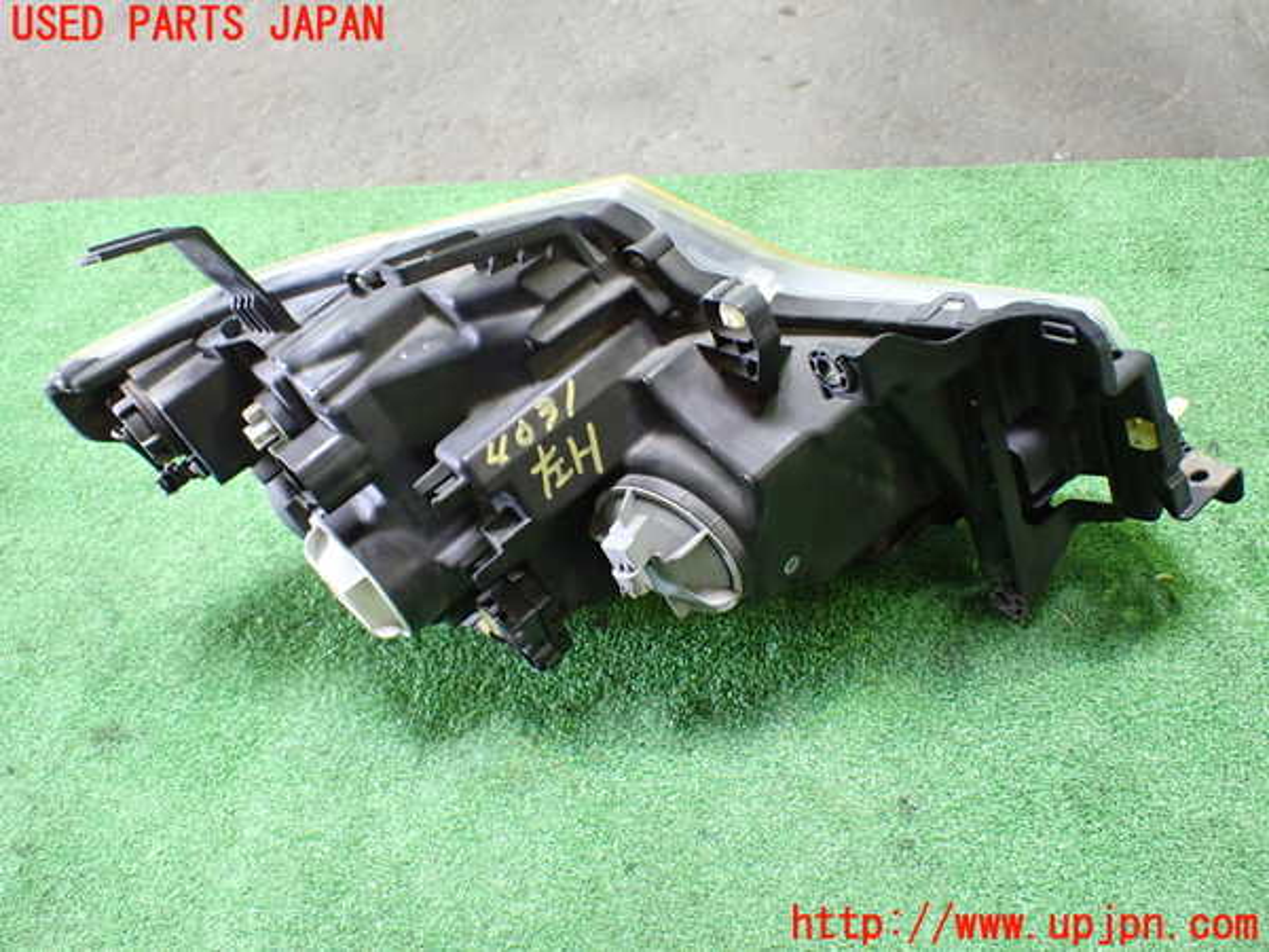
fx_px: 1100
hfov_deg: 60.0
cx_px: 634
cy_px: 476
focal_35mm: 30
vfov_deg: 46.8
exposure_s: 1/60
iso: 800
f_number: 2.3
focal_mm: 5.4
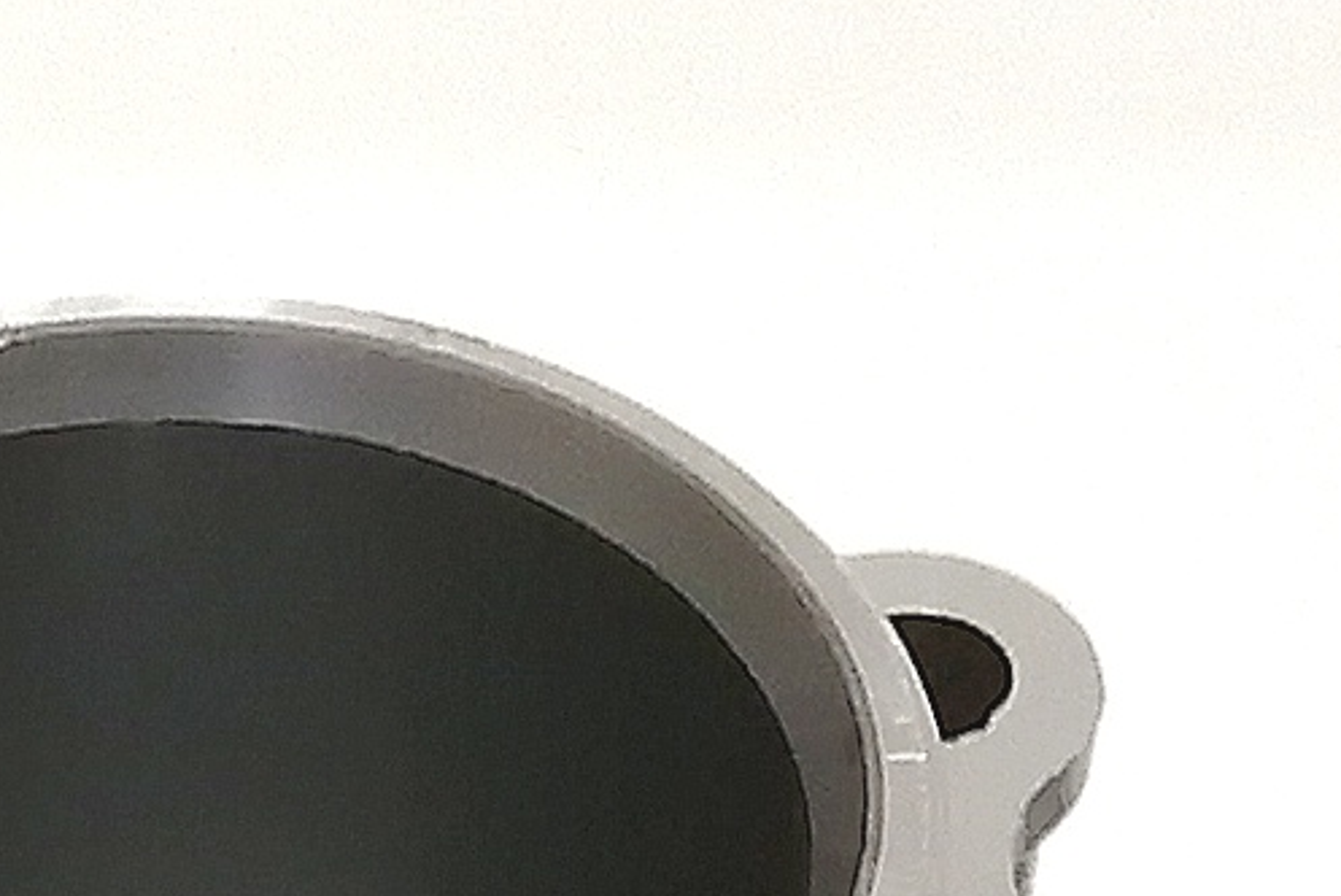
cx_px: 86
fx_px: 5926
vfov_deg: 7.6
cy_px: 2672
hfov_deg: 12.8
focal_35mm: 159
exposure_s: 1/33.3
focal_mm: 3.62
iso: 200
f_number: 1.8
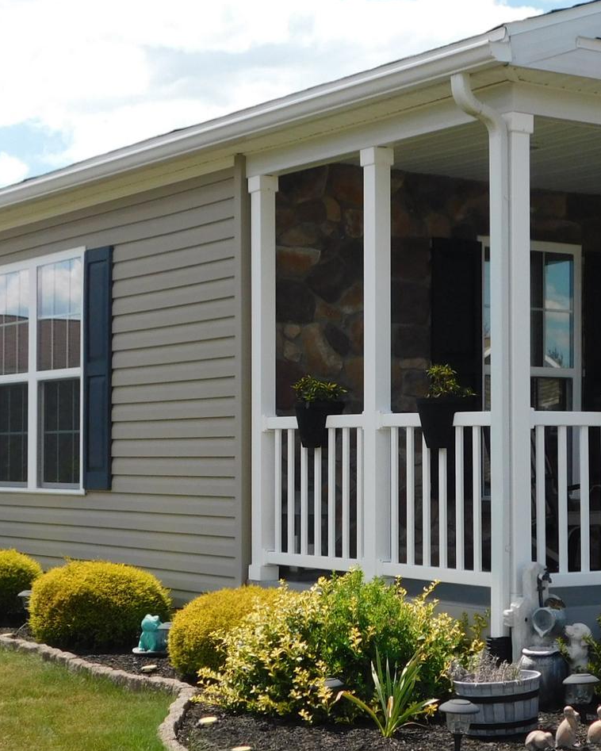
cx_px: 378
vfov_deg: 25.0
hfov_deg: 20.1
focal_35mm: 76
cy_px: 454
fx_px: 1689
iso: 125
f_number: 3.5
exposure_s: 1/1000
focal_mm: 6.3
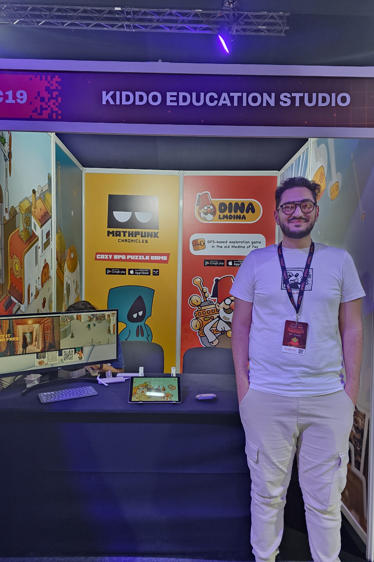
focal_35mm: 24
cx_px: 182
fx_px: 374
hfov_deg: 53.1
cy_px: 281
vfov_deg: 73.7
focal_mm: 6.3
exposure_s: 1/49
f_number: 1.7
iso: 320
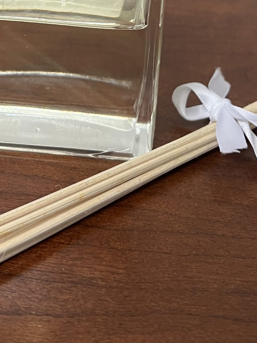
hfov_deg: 22.9
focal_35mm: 64
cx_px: 102
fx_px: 634
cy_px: 45
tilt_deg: -28.5
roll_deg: +0.2
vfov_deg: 29.2
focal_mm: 5.7
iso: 200
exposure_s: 1/60
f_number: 1.5
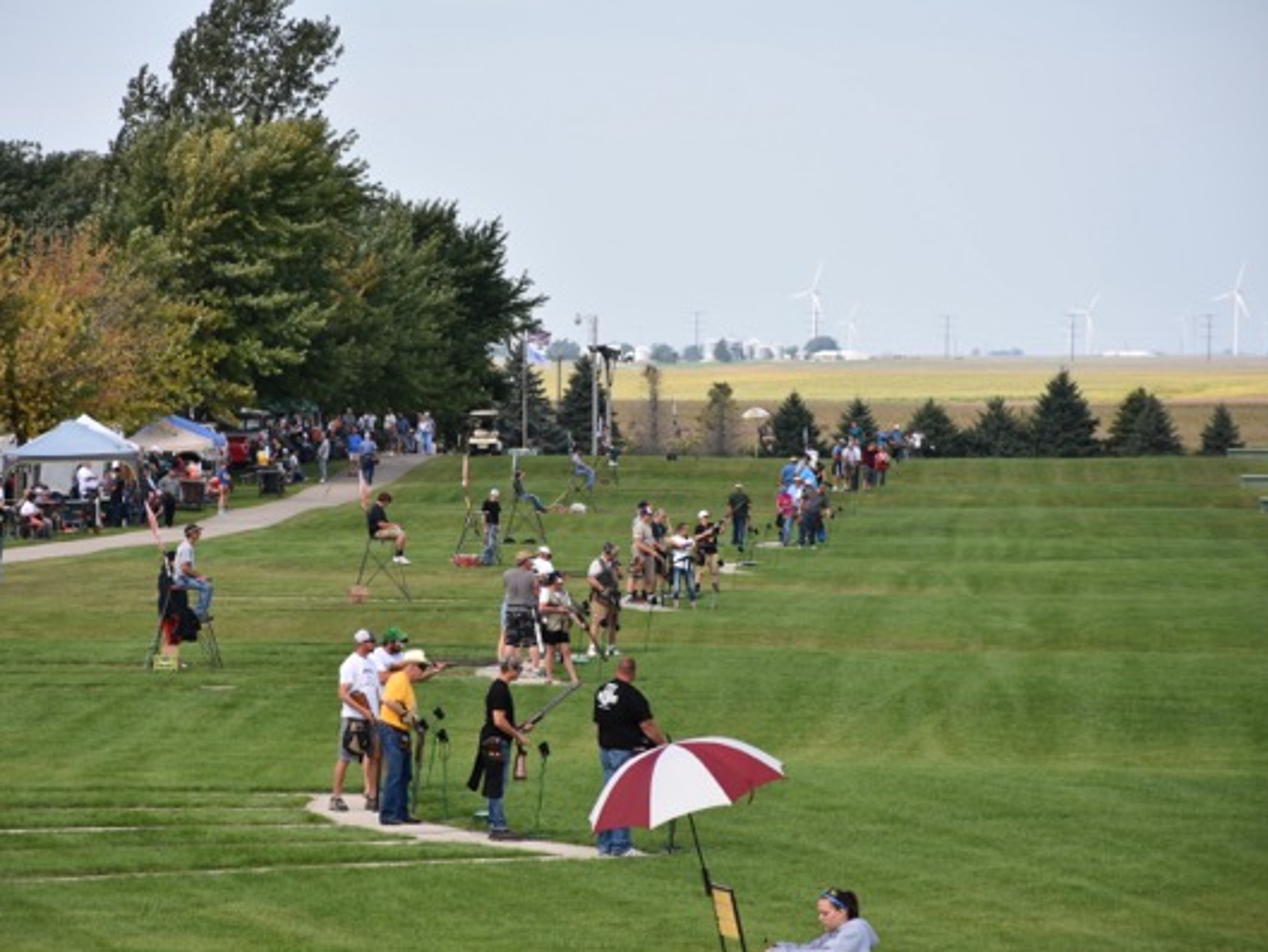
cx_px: 594
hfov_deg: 8.6
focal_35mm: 229
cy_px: 475
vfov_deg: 6.5
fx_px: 8390
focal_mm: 140
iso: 100
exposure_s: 1/250
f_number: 8
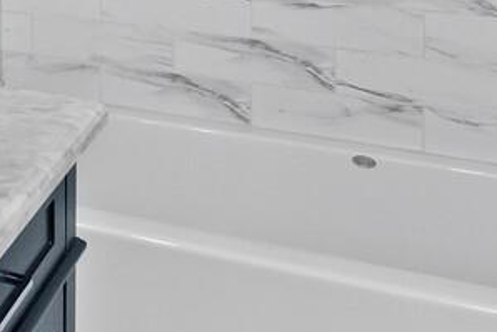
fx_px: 1077
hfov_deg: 21.2
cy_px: -230
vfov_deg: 15.5
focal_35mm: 78
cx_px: -284
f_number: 9
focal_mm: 7
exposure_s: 1/20
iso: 1250
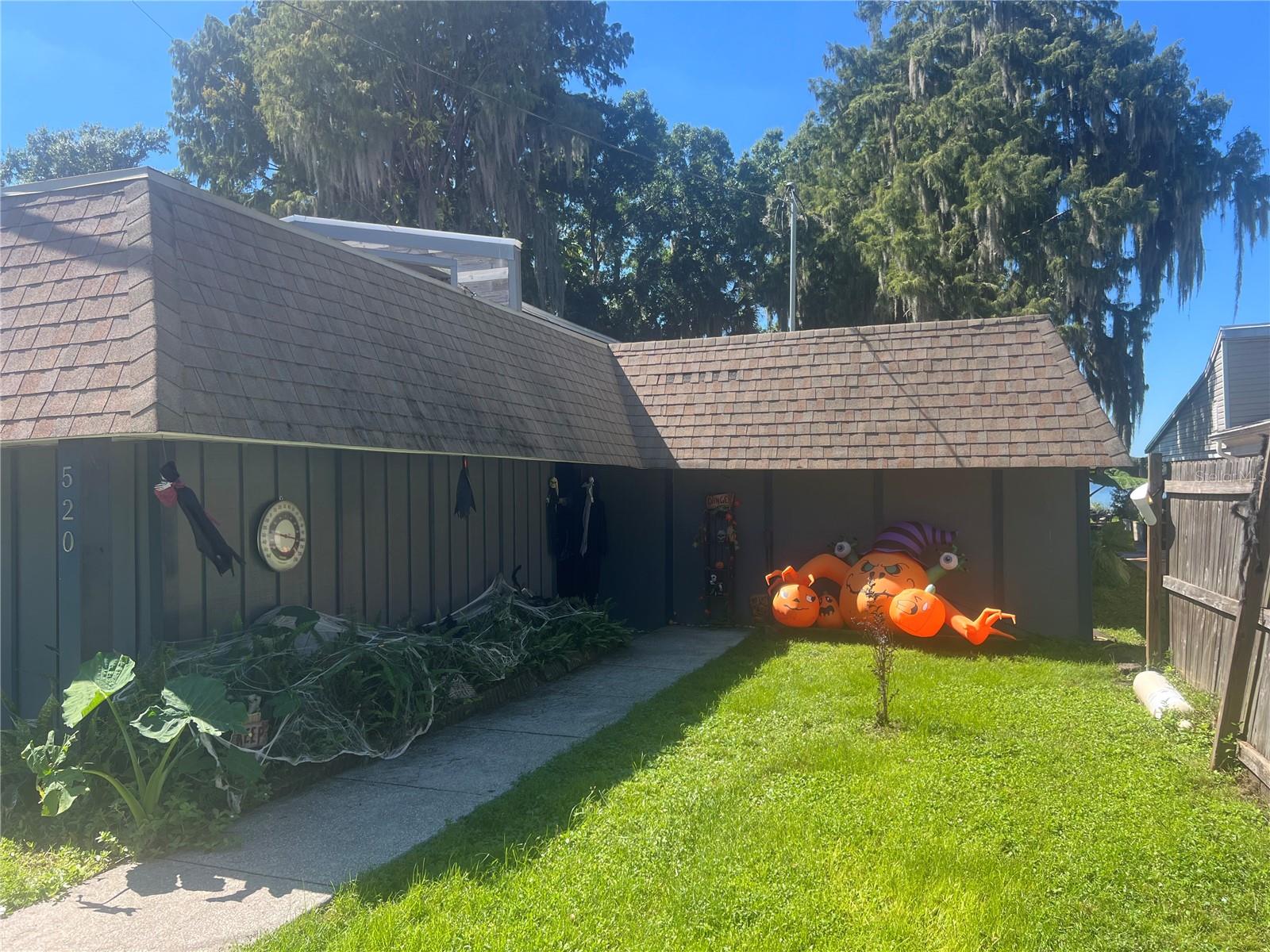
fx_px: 954
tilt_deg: +1.5
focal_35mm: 26
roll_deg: +0.9
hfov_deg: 67.3
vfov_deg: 53.1
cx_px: 635
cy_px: 476
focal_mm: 5.7
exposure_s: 1/1326
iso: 50
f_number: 1.5
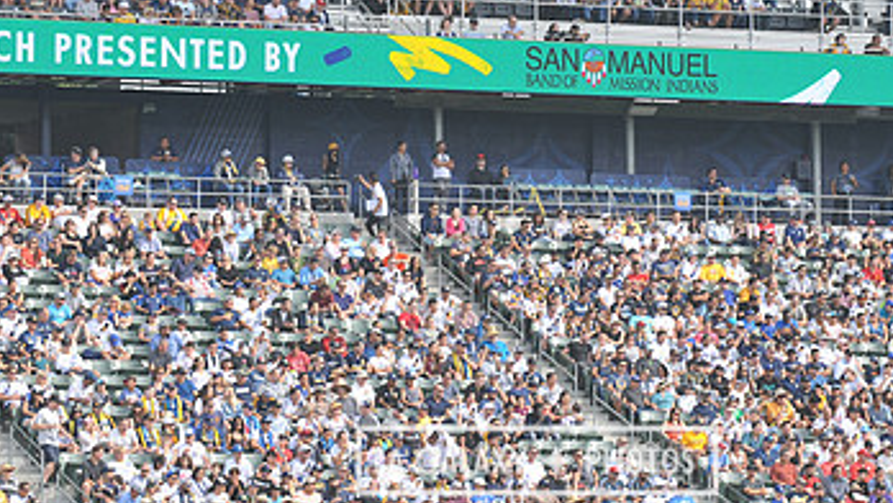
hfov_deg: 9.5
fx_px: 5377
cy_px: 74
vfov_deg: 5.3
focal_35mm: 227
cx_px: 536
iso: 250
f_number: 8
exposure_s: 1/250
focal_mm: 130
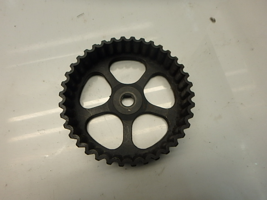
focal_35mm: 21
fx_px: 162
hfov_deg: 79.0
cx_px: 134
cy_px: 100
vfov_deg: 63.4
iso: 160
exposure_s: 1/60
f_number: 3.5
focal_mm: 3.7
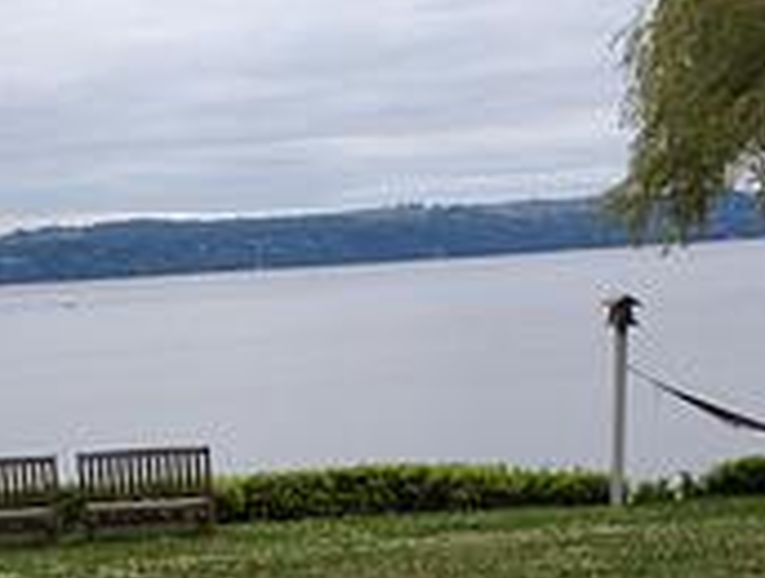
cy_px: 927
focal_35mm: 126
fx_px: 2792
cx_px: 298
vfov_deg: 11.2
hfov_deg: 15.6
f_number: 2.4
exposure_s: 1/1255
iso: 50
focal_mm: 4.28
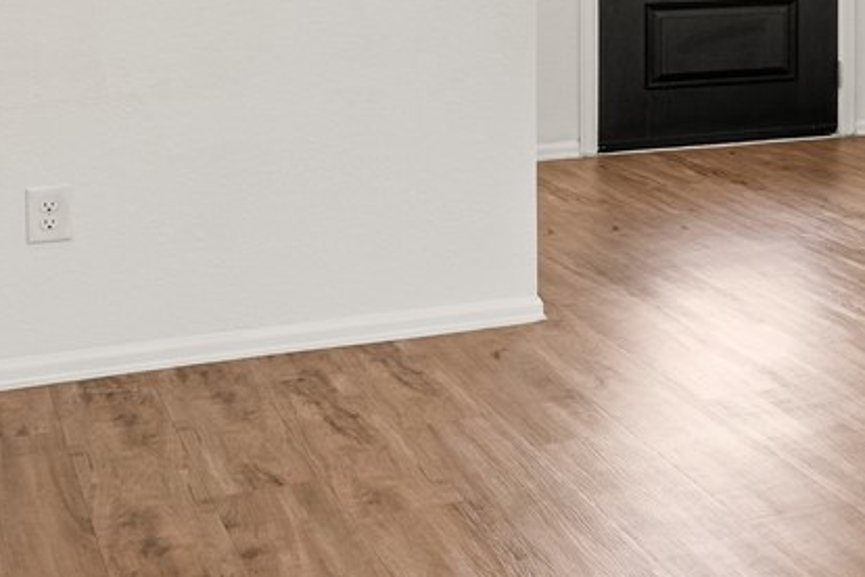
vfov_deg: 15.5
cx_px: 1659
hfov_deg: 17.9
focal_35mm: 84
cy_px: -157
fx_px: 2018
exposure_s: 1/1.67
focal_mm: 16
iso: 200
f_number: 9
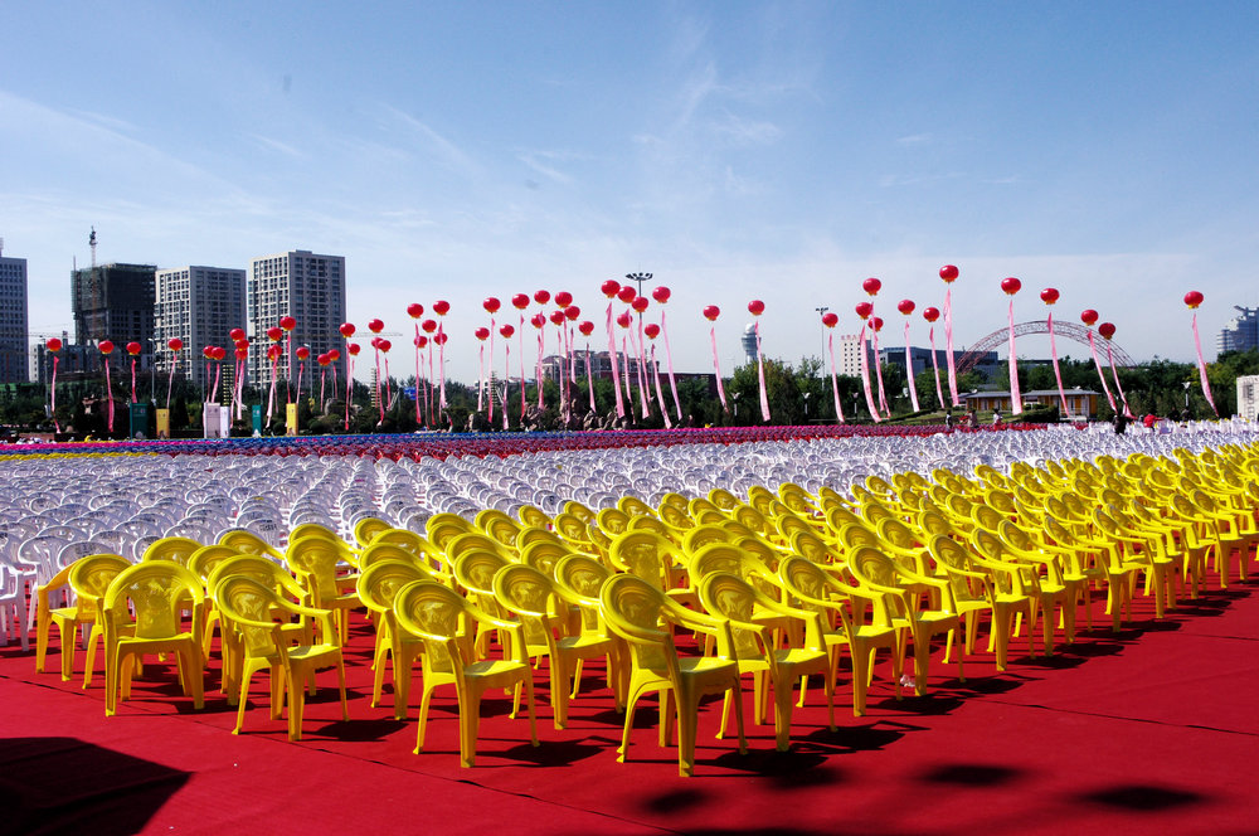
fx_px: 1362
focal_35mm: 39
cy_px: 418
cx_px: 630
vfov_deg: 34.1
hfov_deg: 49.6
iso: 400
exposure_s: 1/400
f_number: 14
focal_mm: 26.25
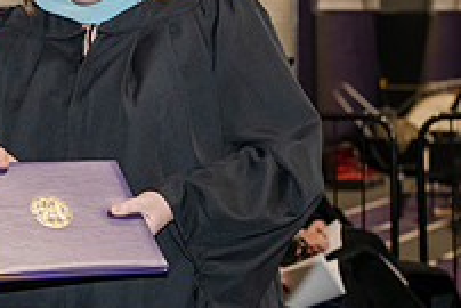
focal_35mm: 201
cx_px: -59
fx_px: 2576
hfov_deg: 10.1
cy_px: 19
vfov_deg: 6.8
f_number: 5.6
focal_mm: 70
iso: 2500
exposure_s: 1/200
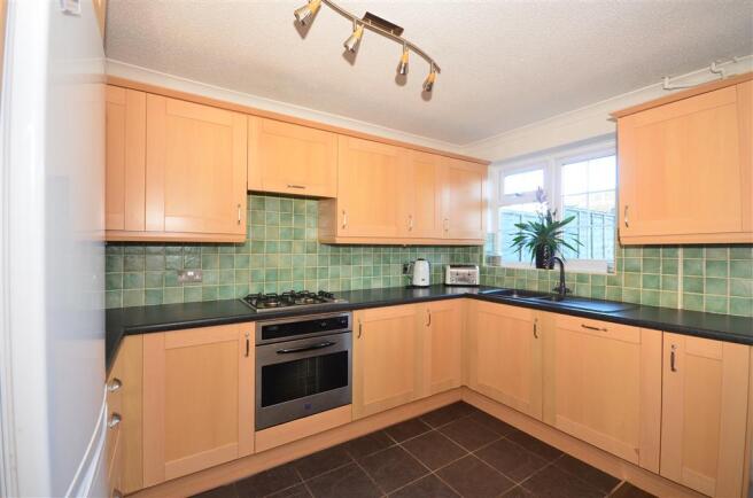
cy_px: 249
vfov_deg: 77.0
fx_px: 313
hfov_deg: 100.5
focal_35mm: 15
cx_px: 376
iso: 640
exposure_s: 1/30
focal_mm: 10
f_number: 6.3
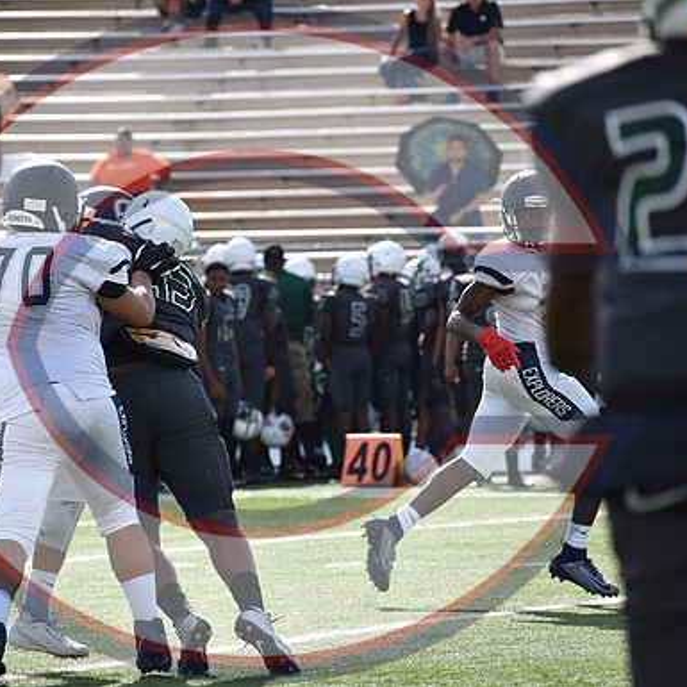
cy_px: 344
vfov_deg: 4.9
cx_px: 250
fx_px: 7985
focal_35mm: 356
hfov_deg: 4.9
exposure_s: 1/1250
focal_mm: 185
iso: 400
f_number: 5.6
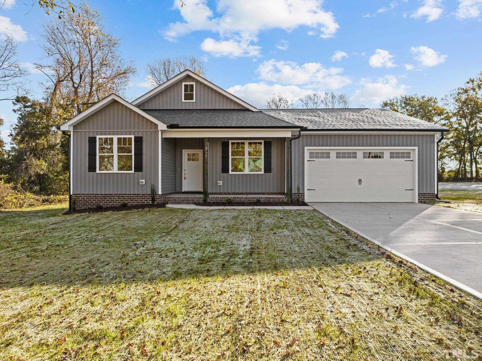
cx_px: 241
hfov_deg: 71.6
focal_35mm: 24
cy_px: 180
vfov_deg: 56.8
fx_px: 334
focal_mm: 12.29
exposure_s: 1/320
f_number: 2.8
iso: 300
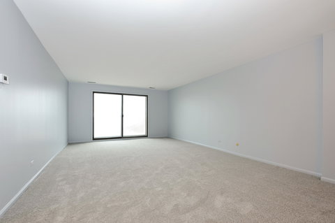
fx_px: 149
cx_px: 168
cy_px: 112
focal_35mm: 16
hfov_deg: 96.8
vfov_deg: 73.6
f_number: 8
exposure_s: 1/13
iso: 200
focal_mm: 16
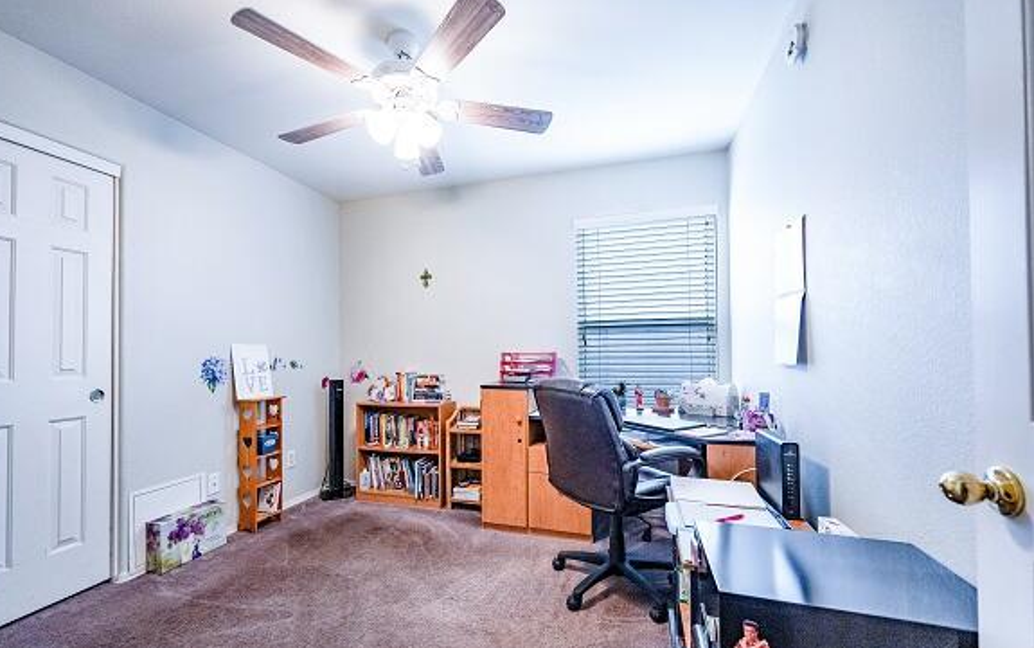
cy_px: 346
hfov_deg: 101.4
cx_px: 492
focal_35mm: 15
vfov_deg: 74.8
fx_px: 423
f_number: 5
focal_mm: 14
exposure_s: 1/80
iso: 100
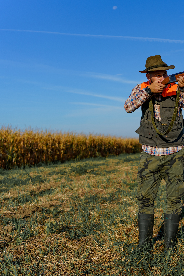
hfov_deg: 24.0
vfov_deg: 37.5
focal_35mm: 53
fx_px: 406
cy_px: 137
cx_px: 200
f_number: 2.5
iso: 100
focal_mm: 35
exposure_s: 1/5000
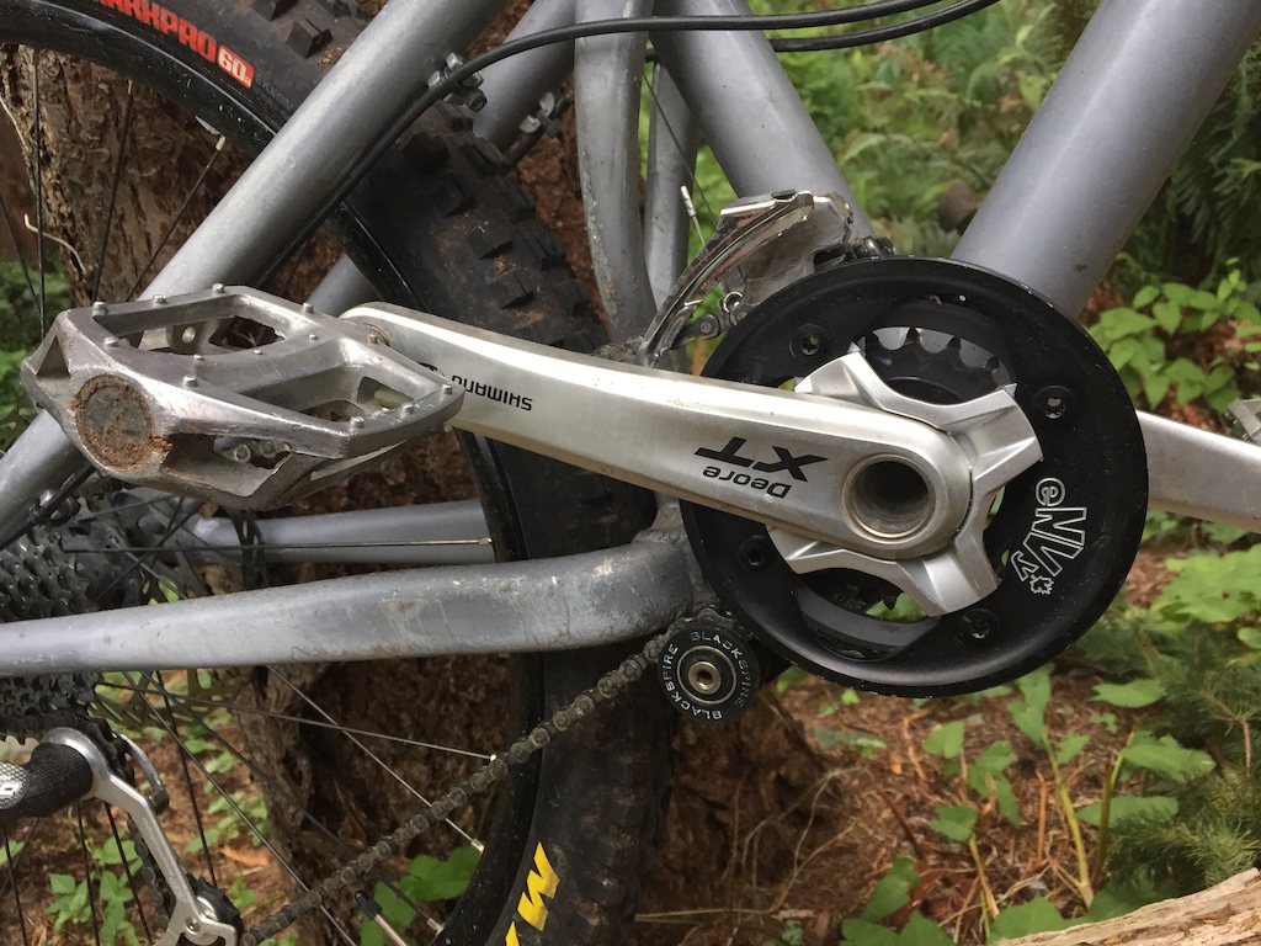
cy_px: 473
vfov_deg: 48.2
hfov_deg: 61.7
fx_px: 1056
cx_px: 630
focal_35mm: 29
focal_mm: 4.15
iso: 40
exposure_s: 1/30
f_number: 2.2
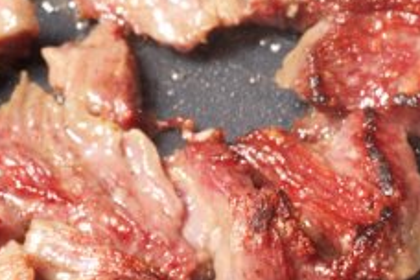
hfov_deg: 5.6
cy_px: 135
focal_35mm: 369
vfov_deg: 3.7
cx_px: 53
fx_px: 4305
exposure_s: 1/80
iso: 100
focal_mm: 70
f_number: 10
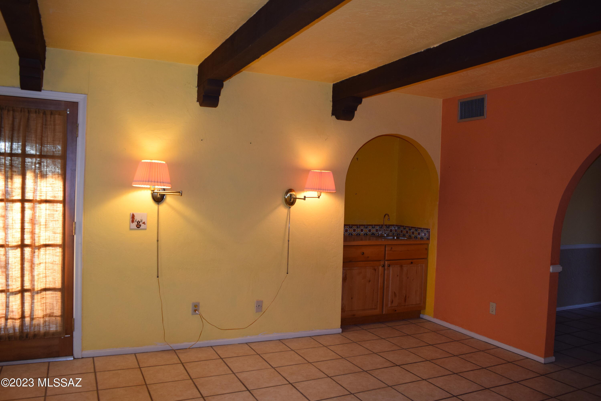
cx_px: 300
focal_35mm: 27
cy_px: 200
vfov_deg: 47.9
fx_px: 451
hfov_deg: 67.4
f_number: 4.5
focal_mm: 18
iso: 800
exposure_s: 1/80
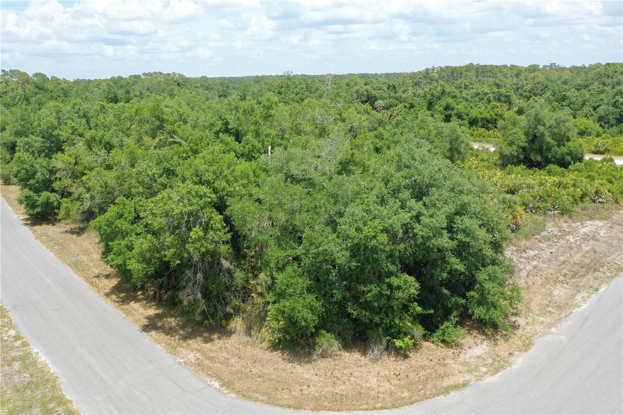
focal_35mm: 28
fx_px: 484
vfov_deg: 46.4
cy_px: 208
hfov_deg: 65.5
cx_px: 312
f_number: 5.6
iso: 100
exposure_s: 1/320
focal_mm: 10.26
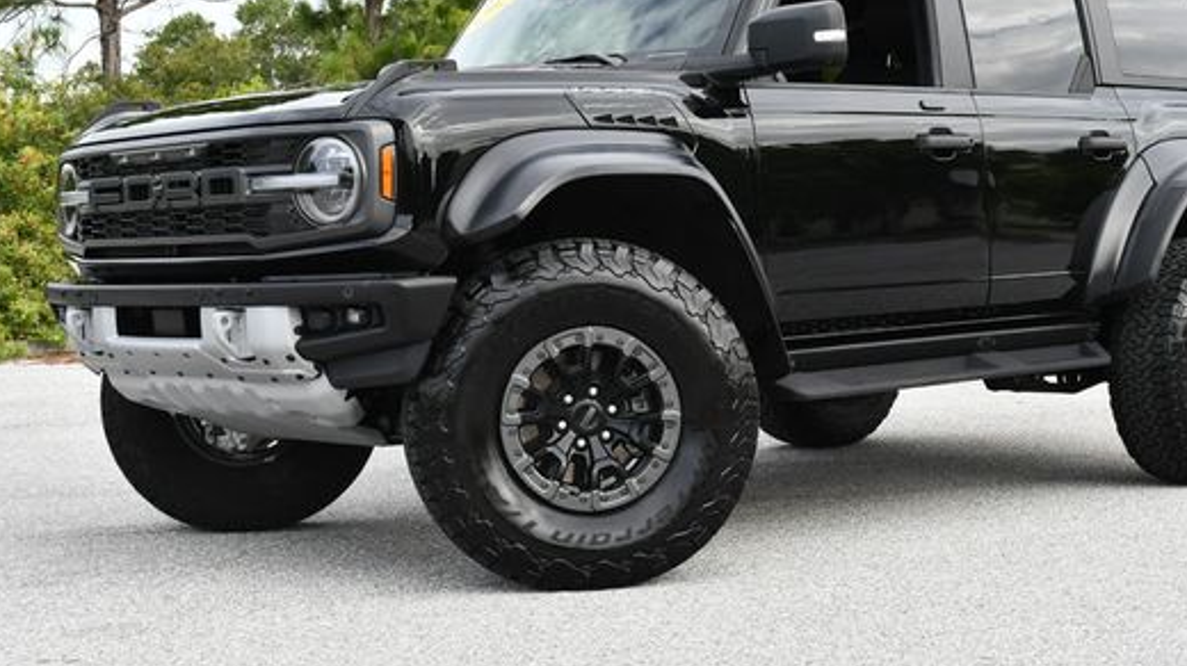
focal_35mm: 62
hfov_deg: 33.8
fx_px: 1951
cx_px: 685
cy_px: 205
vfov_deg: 19.3
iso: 200
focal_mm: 24
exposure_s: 1/250
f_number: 5.6
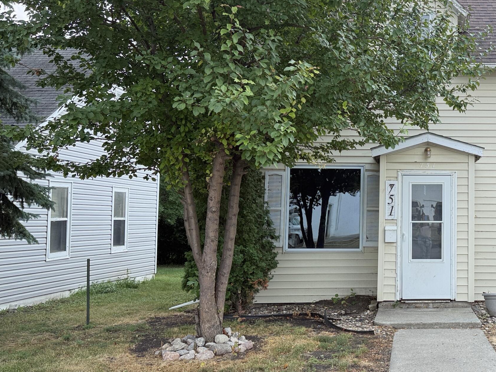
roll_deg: -1.0
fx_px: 616
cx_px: 438
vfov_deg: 33.6
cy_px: 184
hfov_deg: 40.8
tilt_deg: +3.6
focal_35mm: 43
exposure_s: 1/1250
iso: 100
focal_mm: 6.76
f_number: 1.78
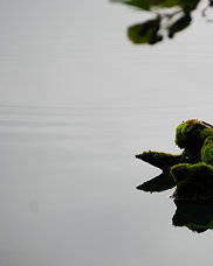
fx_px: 2415
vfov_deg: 6.3
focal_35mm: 306
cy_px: 136
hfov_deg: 5.0
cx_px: 217
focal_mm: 110
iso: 200
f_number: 4.8
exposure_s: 1/100
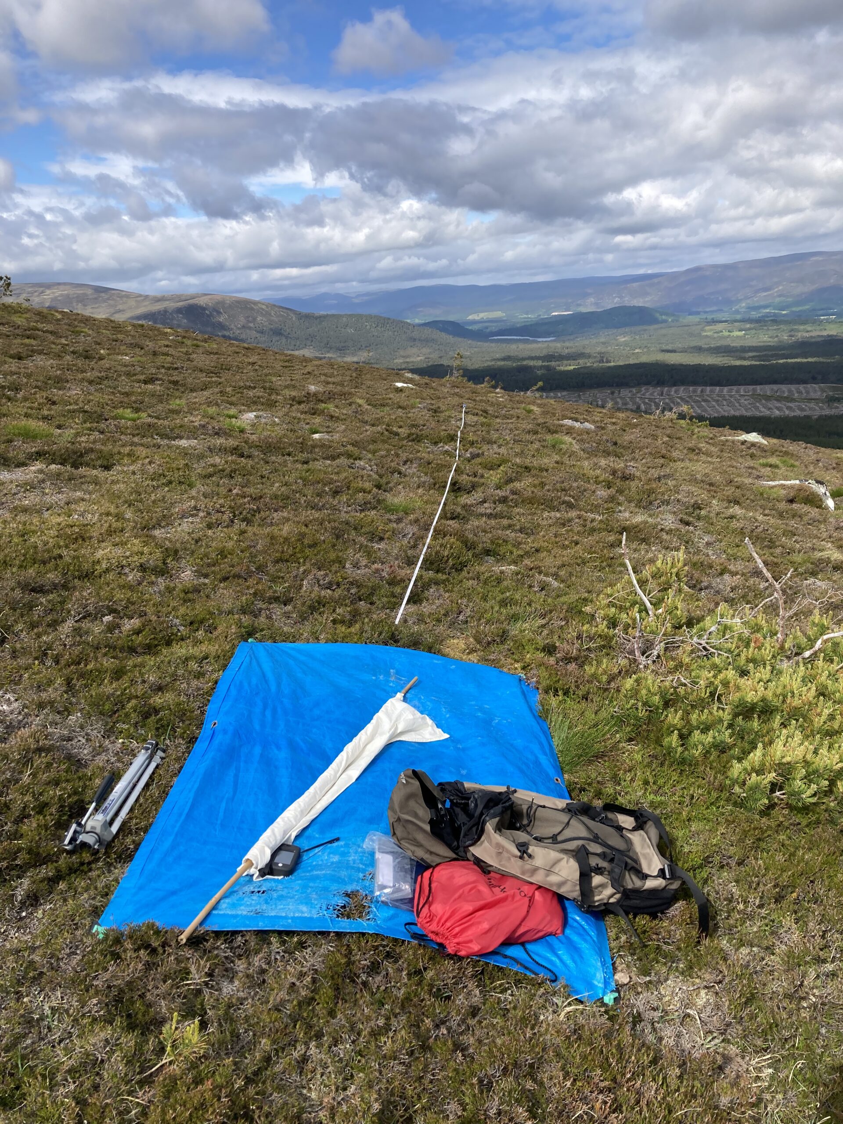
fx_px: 909
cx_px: 422
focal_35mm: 28
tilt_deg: -14.0
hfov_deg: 49.7
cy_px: 562
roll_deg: +3.2
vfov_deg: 63.4
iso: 20
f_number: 1.8
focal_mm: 3.99
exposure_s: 1/1715
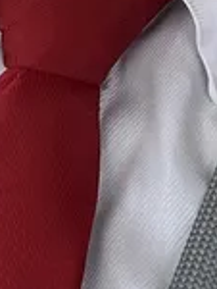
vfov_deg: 8.6
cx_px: 219
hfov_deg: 7.0
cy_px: -373
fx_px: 1775
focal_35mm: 213
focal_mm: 2.69
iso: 64
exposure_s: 1/121
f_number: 1.9
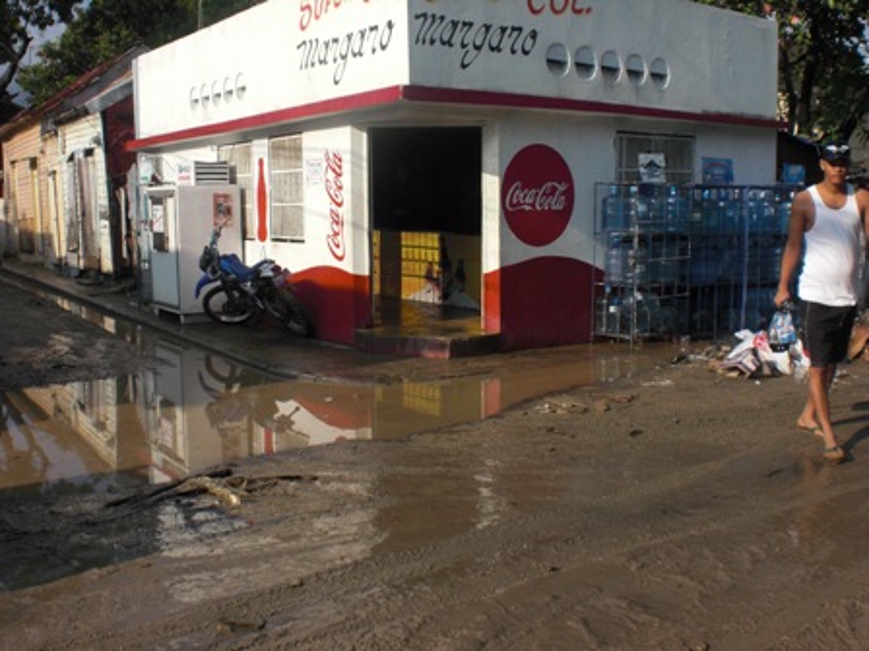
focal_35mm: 38
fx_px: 954
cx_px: 434
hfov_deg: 49.0
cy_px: 326
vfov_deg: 37.7
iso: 64
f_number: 5.6
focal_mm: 6.3
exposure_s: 1/400
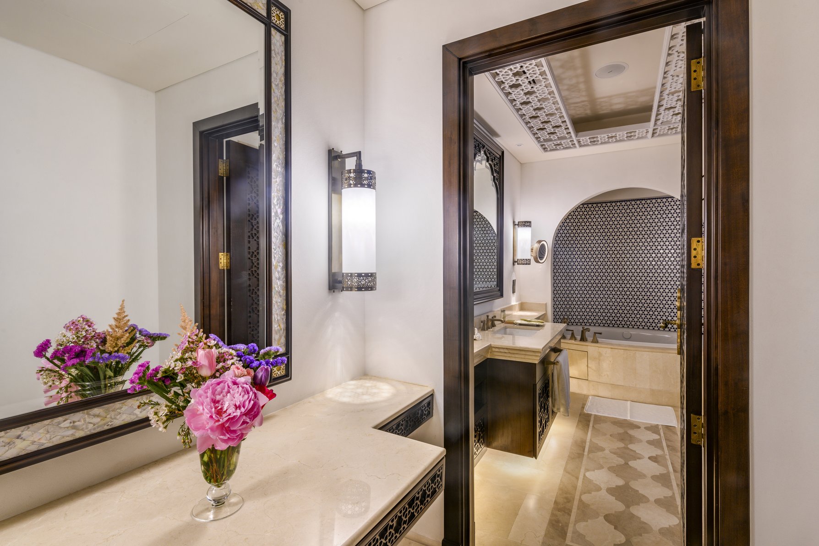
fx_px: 387
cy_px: 273
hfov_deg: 93.3
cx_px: 410
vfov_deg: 70.4
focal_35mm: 17
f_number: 11
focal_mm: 17
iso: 64
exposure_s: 10
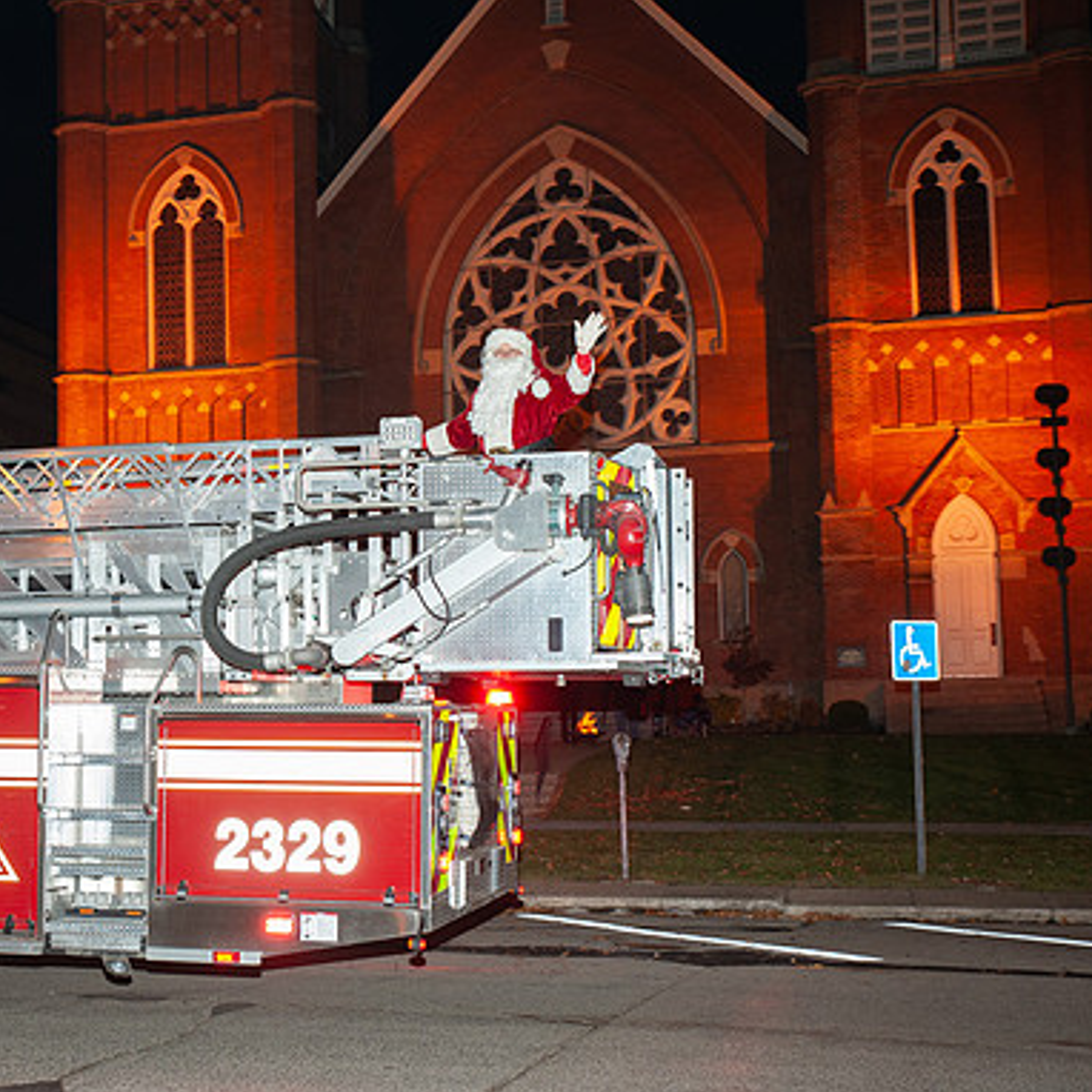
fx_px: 1749
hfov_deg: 34.3
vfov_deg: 34.7
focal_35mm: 49
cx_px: 340
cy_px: 546
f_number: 4.5
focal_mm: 38
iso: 1000
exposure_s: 1/200
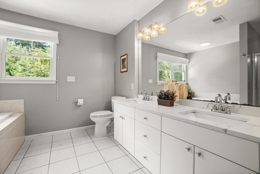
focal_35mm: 15
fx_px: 108
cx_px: 130
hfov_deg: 100.4
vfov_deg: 77.3
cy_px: 87
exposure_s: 1/10
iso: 320
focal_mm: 10
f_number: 7.1
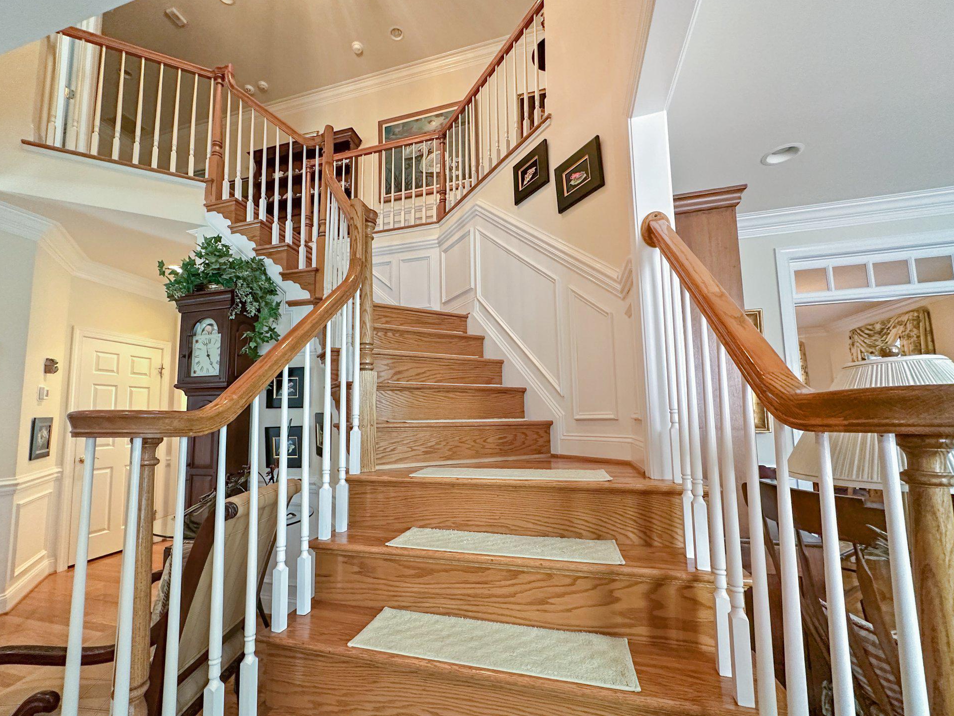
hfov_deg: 98.1
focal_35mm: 15
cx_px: 451
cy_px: 379
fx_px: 413
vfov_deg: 81.7
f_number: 2.2
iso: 400
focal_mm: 2.22
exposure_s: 1/60
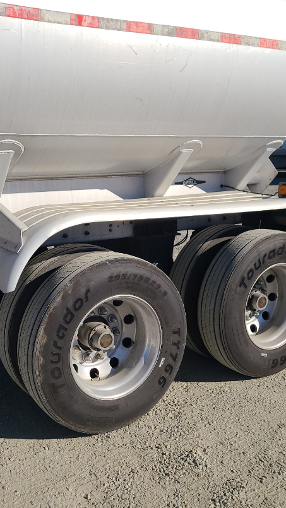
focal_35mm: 38
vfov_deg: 52.8
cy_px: 255
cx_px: 112
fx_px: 512
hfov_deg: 31.1
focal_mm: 5.4
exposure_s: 1/3637
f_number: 1.8
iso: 40
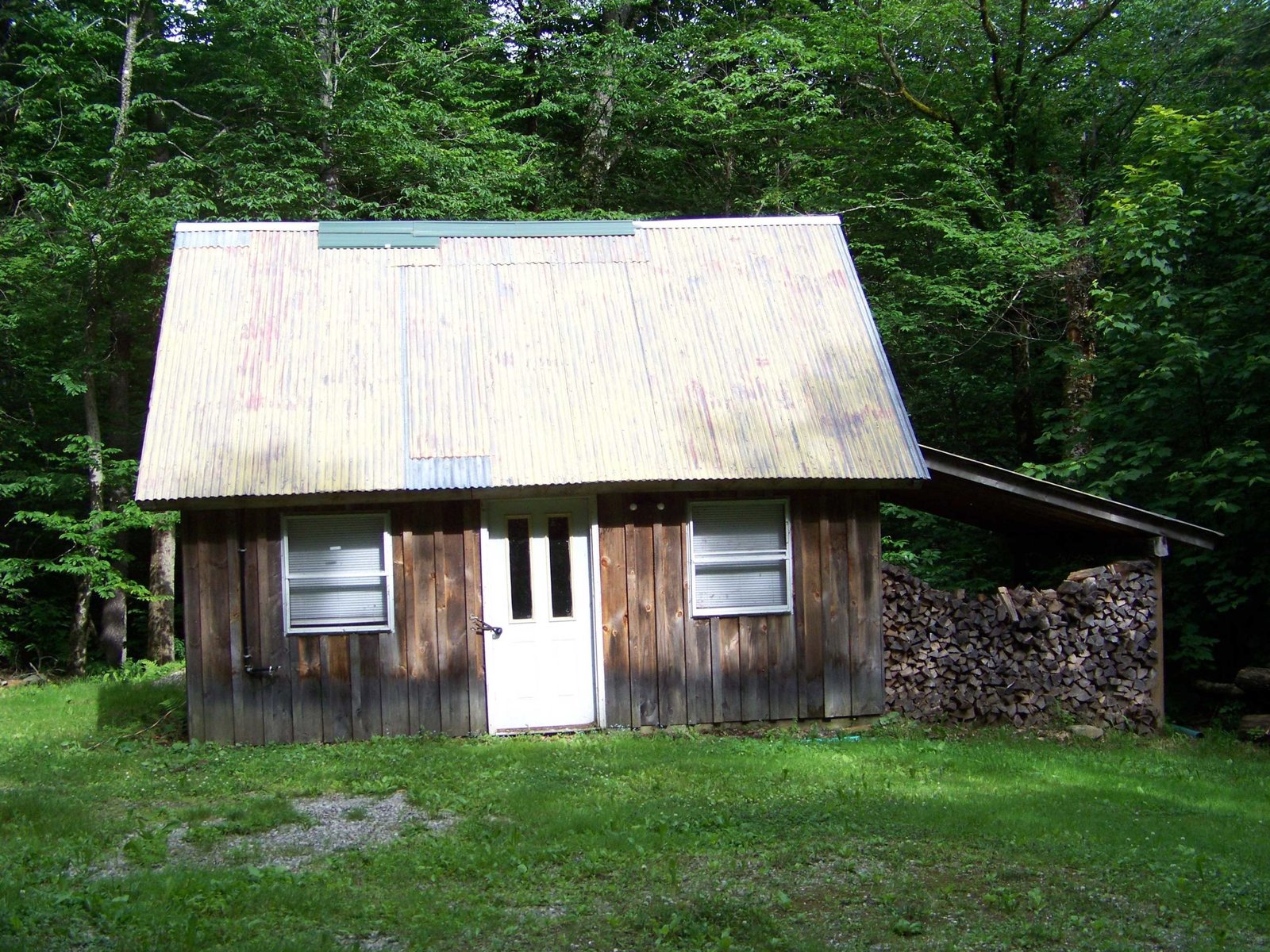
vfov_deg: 33.6
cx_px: 635
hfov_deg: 43.9
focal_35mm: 43
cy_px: 476
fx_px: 1578
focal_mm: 6.75
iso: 69
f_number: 2.8
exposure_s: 1/320
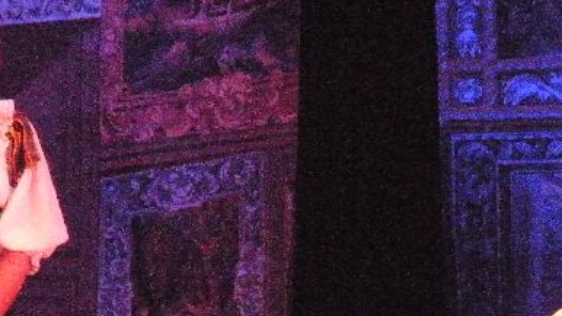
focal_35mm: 291
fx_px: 4336
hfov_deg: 7.4
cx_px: 542
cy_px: 371
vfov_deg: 4.2
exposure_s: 1/60
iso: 2000
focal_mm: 22.9
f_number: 6.3
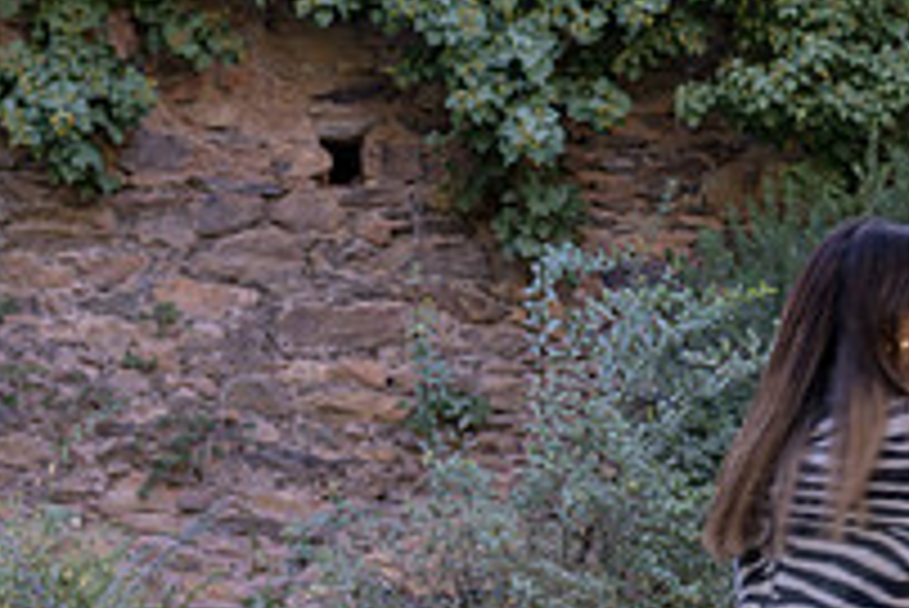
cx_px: 418
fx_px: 2906
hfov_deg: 17.8
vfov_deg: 11.7
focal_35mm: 115
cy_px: 718
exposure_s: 1/125
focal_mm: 40
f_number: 4
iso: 320
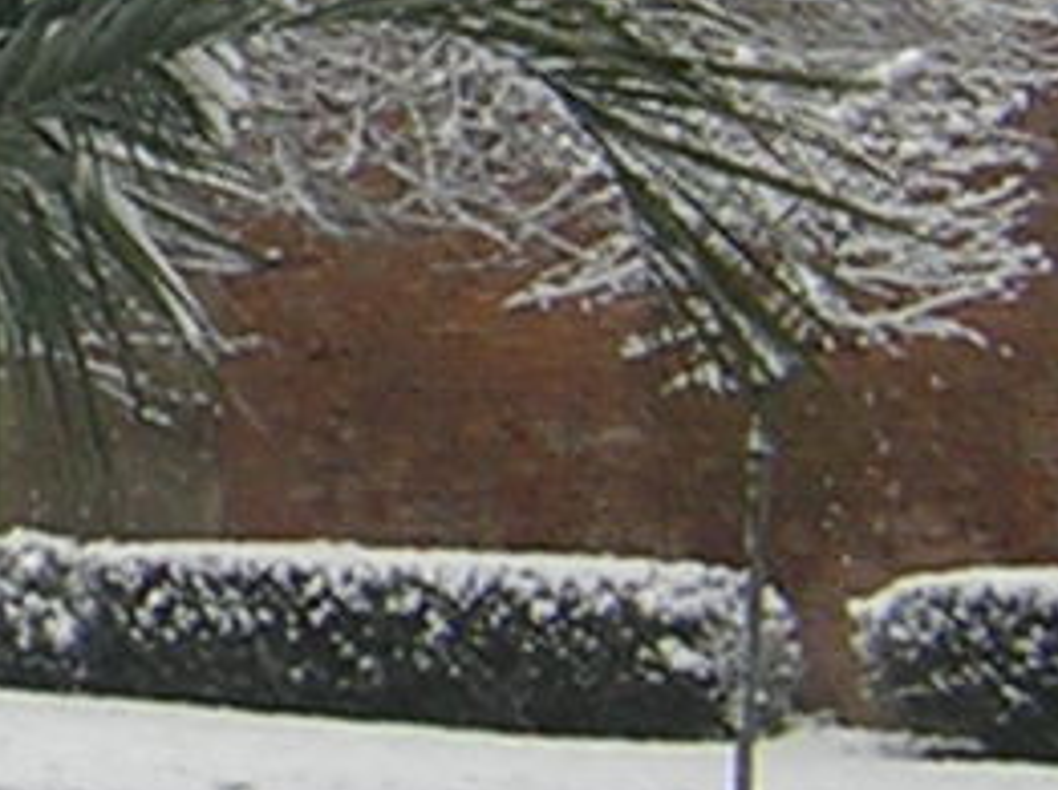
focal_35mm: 221
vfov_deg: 6.7
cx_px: -430
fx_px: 6745
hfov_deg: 8.8
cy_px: -223
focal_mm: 4.7
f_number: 5.2
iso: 100
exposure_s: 1/159
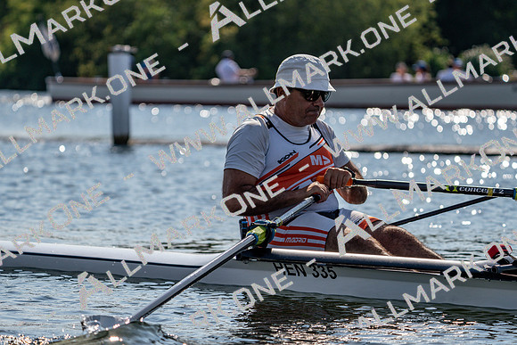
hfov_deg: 10.3
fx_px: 2873
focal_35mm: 200
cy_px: 172
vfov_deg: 6.9
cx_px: 258
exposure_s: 1/1600
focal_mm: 200
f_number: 5.6
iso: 100
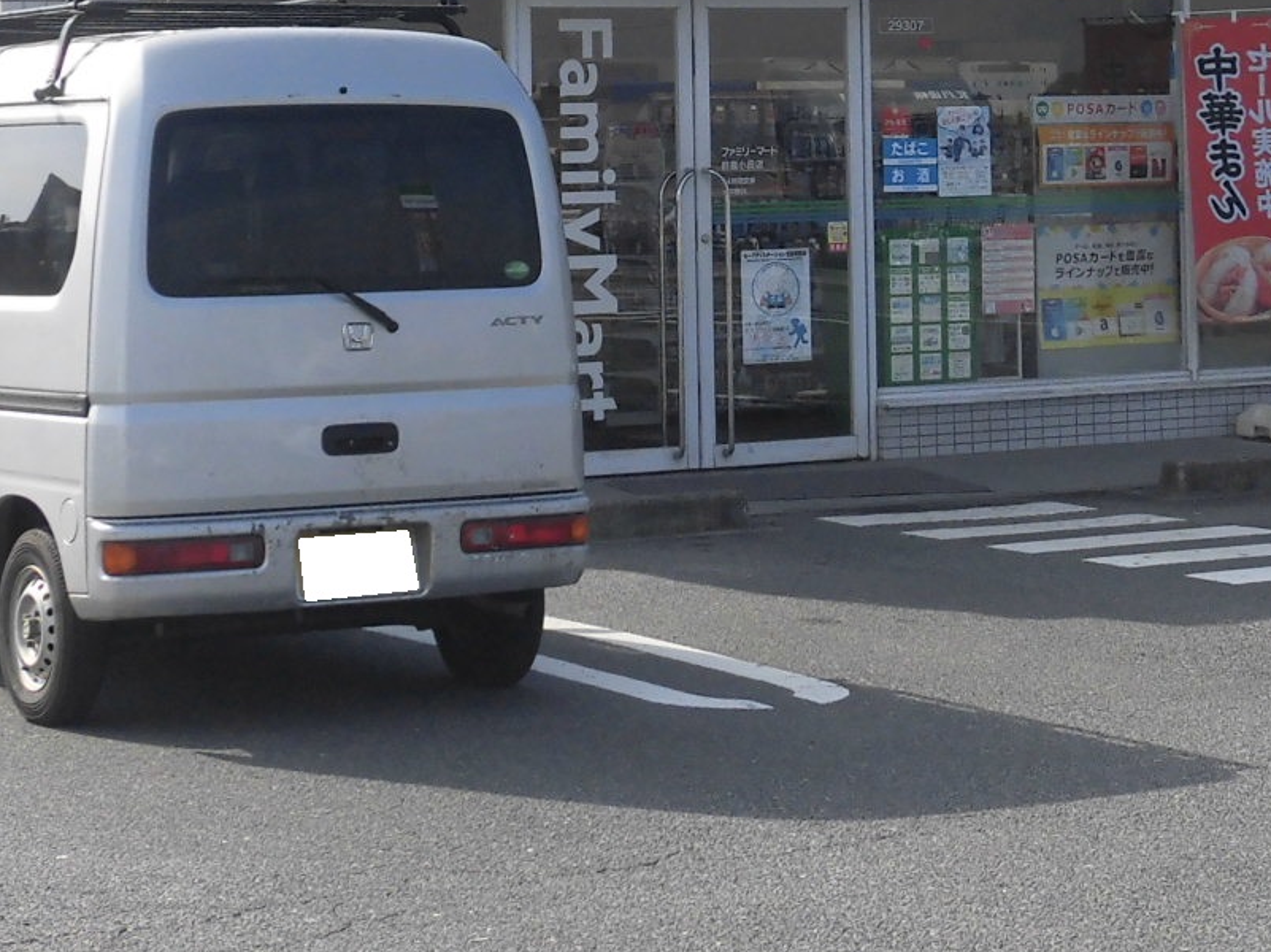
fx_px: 4037
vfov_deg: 13.3
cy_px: 5
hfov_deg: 17.9
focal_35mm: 110
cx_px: 709
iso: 100
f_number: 3.8
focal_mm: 7.72
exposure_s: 1/800
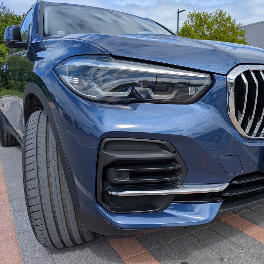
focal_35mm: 29
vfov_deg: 55.6
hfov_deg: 54.9
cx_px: 168
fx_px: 250
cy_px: 130
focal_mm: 6.9
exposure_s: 1/1637
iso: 18
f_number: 1.68
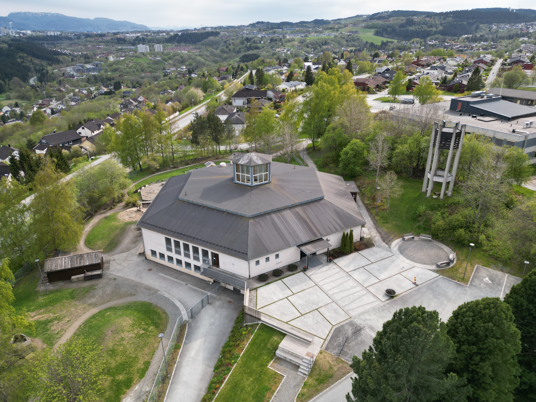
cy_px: 201
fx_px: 372
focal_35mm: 24
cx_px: 268
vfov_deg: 56.8
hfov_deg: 71.6
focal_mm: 6.72
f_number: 1.7
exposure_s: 1/1250
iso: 150
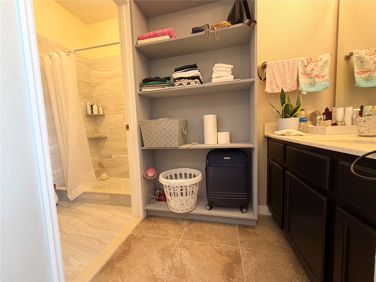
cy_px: 141
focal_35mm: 14
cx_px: 188
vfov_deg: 85.7
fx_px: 152
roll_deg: +2.4
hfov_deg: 102.1
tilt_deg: -3.9
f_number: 2.2
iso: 250
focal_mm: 2.22
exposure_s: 1/60
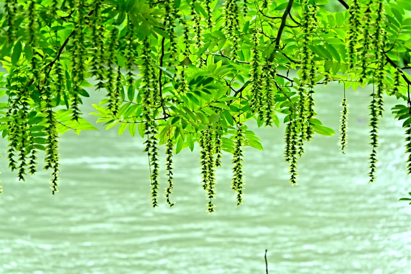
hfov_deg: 10.3
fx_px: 2283
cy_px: 137
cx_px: 206
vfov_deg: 6.9
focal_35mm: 200
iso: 2200
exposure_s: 1/400
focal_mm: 200
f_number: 8
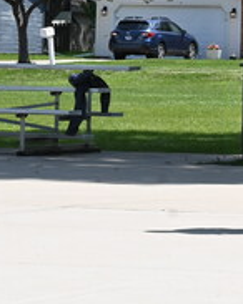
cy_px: -150
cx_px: 404
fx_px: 2837
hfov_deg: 4.9
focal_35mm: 315
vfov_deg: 6.1
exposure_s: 1/640
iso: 800
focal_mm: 60
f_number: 13
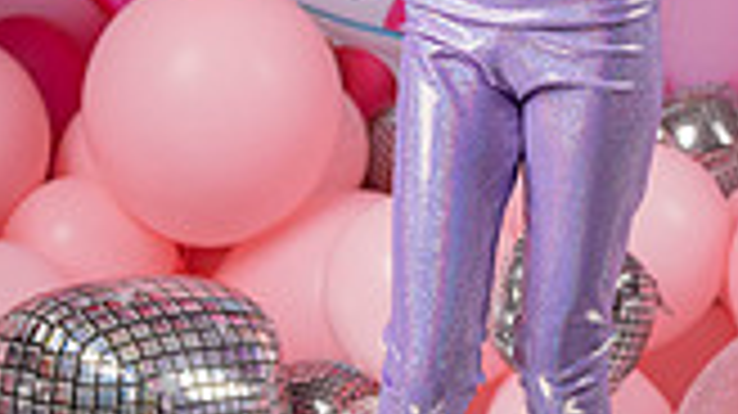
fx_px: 2581
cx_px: 540
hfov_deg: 16.2
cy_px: -68
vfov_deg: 9.1
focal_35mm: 132
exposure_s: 1/250
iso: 64
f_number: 3.2
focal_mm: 46
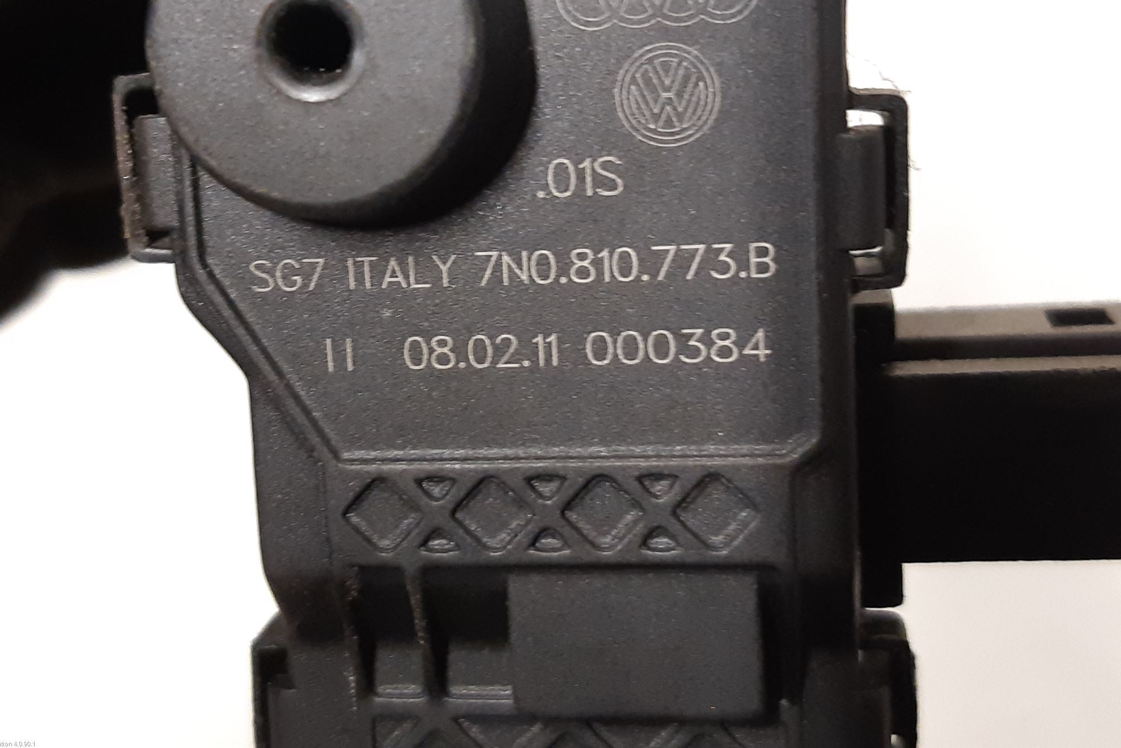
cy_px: 313
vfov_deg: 46.2
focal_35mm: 28
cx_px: 555
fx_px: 872
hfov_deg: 65.5
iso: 250
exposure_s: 1/25
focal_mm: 3.93
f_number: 1.7
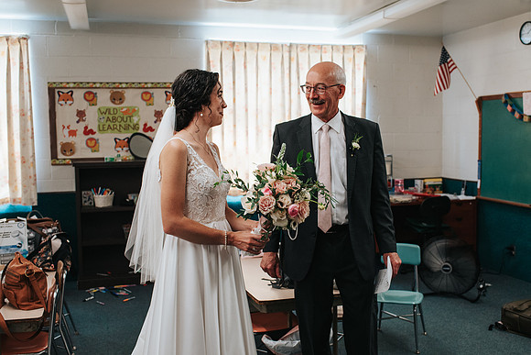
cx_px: 291
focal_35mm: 40
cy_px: 177
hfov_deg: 47.9
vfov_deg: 33.1
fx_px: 596
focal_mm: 35
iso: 900
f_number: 3.2
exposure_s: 1/125
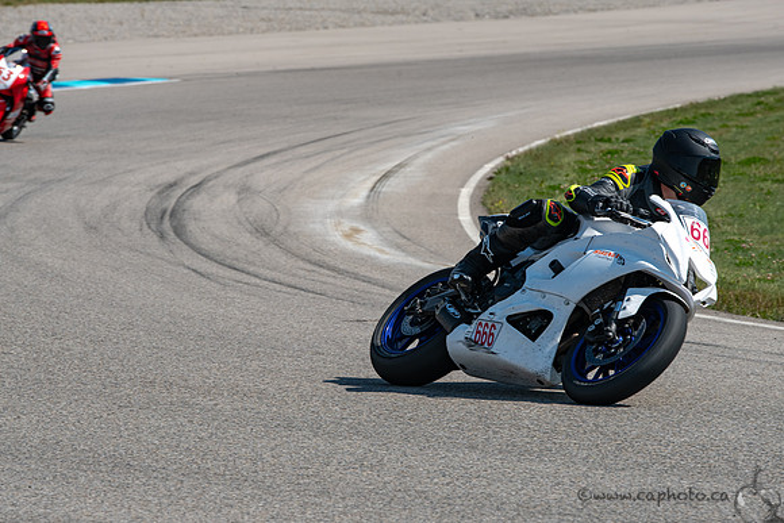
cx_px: 439
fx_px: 4875
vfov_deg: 6.1
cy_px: 293
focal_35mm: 224
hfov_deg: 9.2
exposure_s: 1/800
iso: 180
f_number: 9
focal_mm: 200
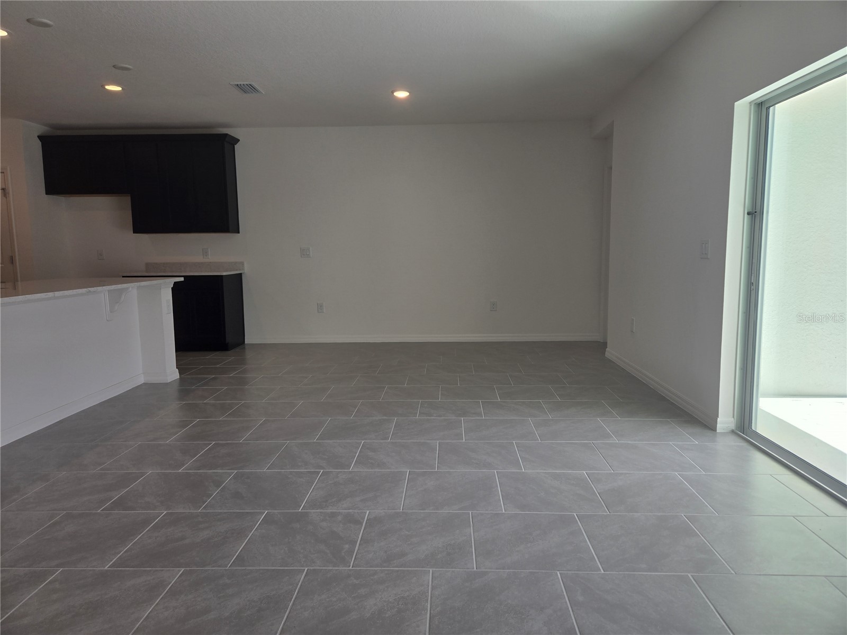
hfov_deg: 73.9
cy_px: 318
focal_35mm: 23
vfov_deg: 58.9
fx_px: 563
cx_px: 424
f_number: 1.8
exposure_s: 1/353
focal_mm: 5.4
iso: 25
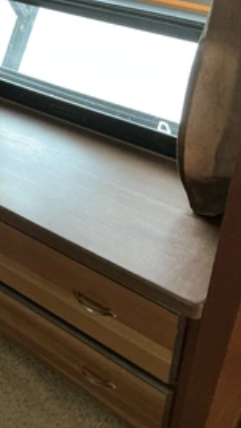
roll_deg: +7.5
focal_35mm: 45
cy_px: 215
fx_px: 510
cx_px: 13
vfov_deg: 45.4
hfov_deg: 25.5
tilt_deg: -43.1
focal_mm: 3
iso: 320
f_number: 1.8
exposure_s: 1/38
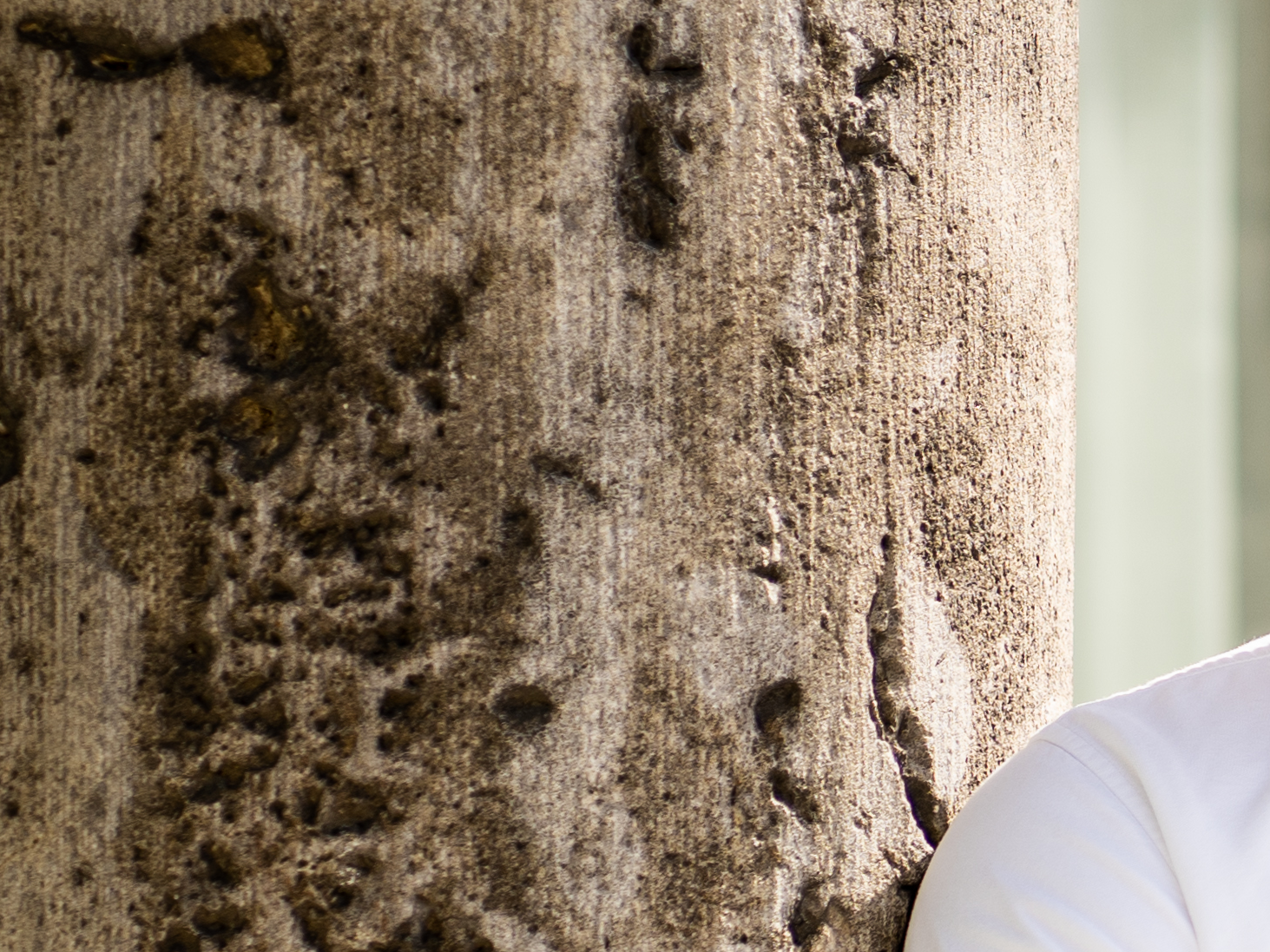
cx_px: 2313
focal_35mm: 327
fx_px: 11996
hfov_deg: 5.9
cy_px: 737
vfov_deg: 4.5
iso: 100
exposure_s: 1/800
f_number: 2.8
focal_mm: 85
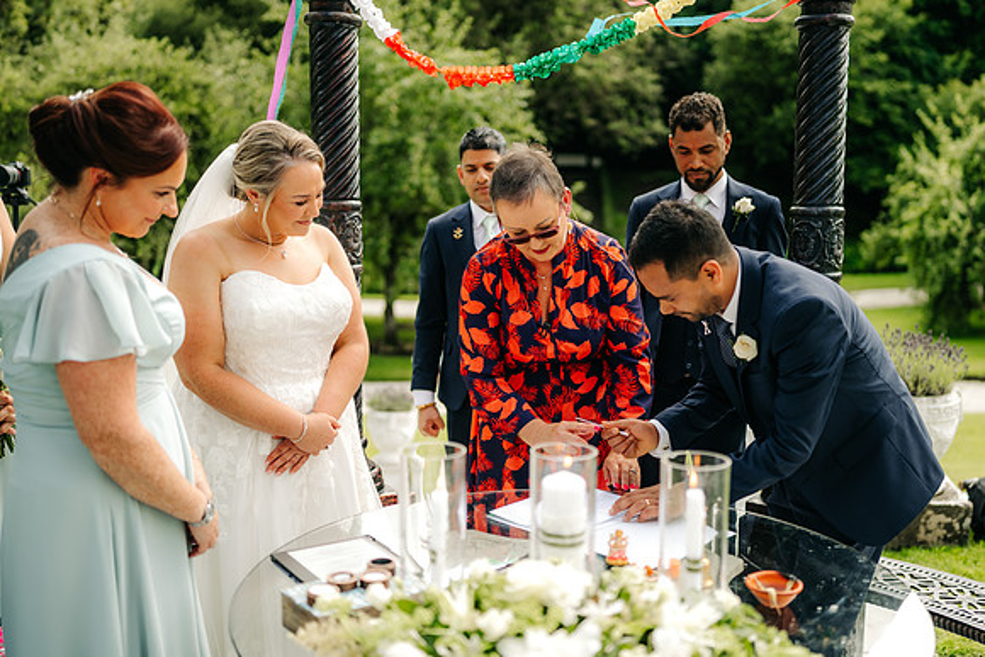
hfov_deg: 50.4
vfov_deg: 34.9
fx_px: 1046
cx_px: 538
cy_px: 328
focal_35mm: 38
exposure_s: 1/1600
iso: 100
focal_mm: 35
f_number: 1.4
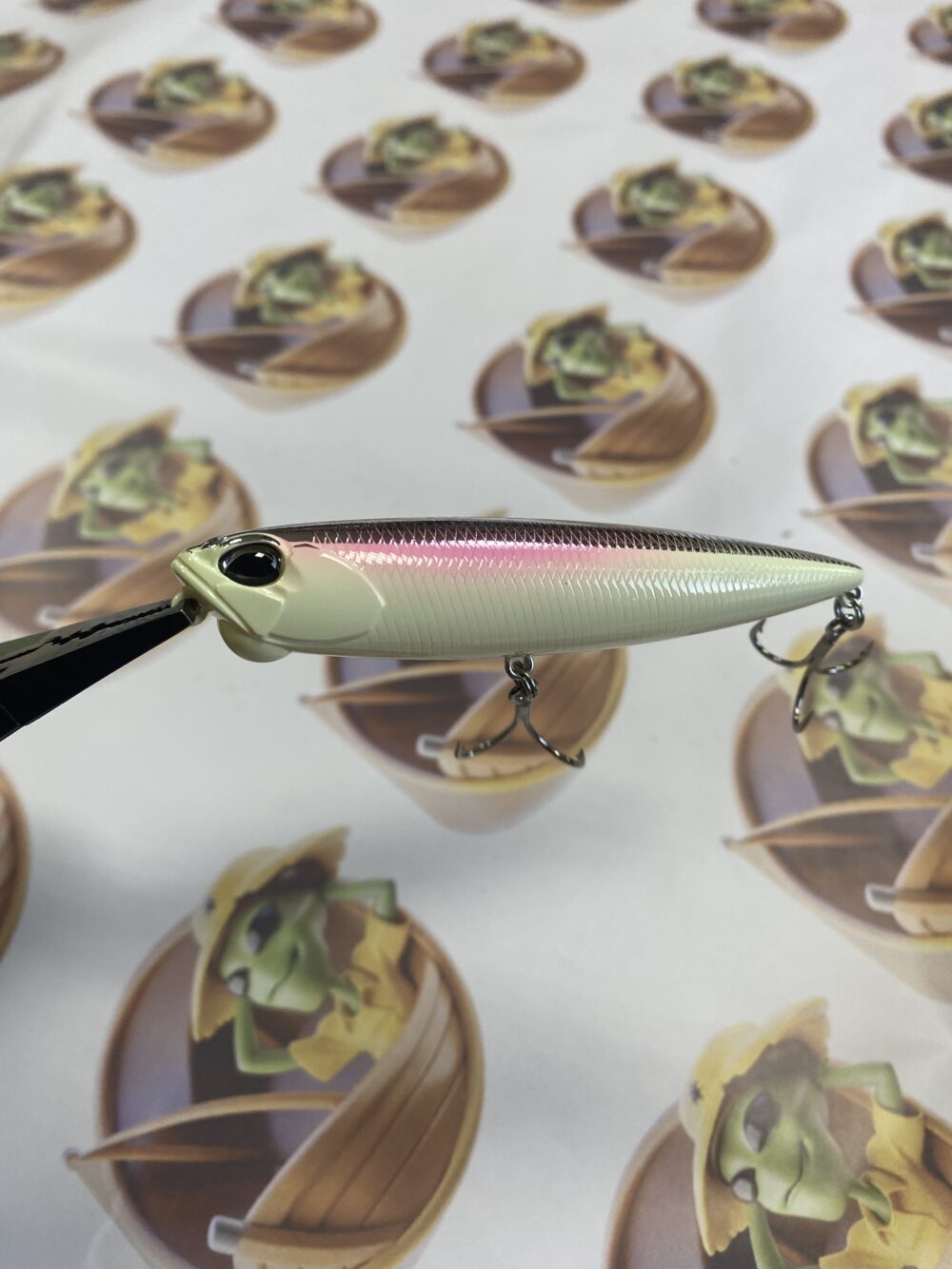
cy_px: 634
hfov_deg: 53.1
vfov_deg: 67.3
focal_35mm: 26
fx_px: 953
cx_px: 476
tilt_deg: -52.6
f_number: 1.8
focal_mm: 4.25
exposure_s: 1/120
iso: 100
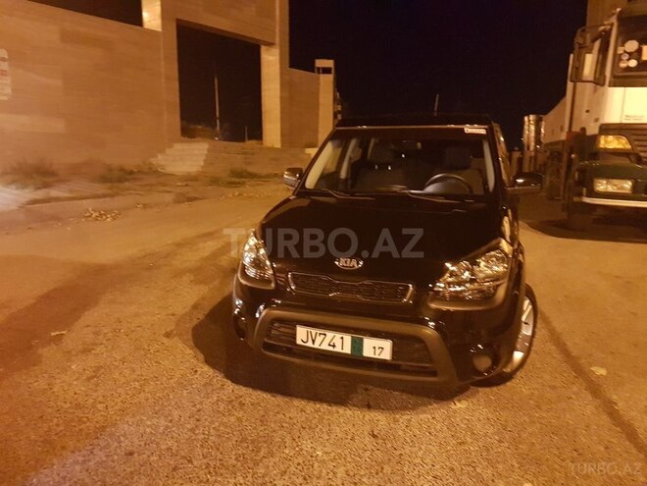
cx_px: 324
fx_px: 486
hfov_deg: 67.3
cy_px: 243
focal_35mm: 26
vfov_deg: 53.1
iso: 640
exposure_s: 1/10
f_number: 1.7
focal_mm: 4.2
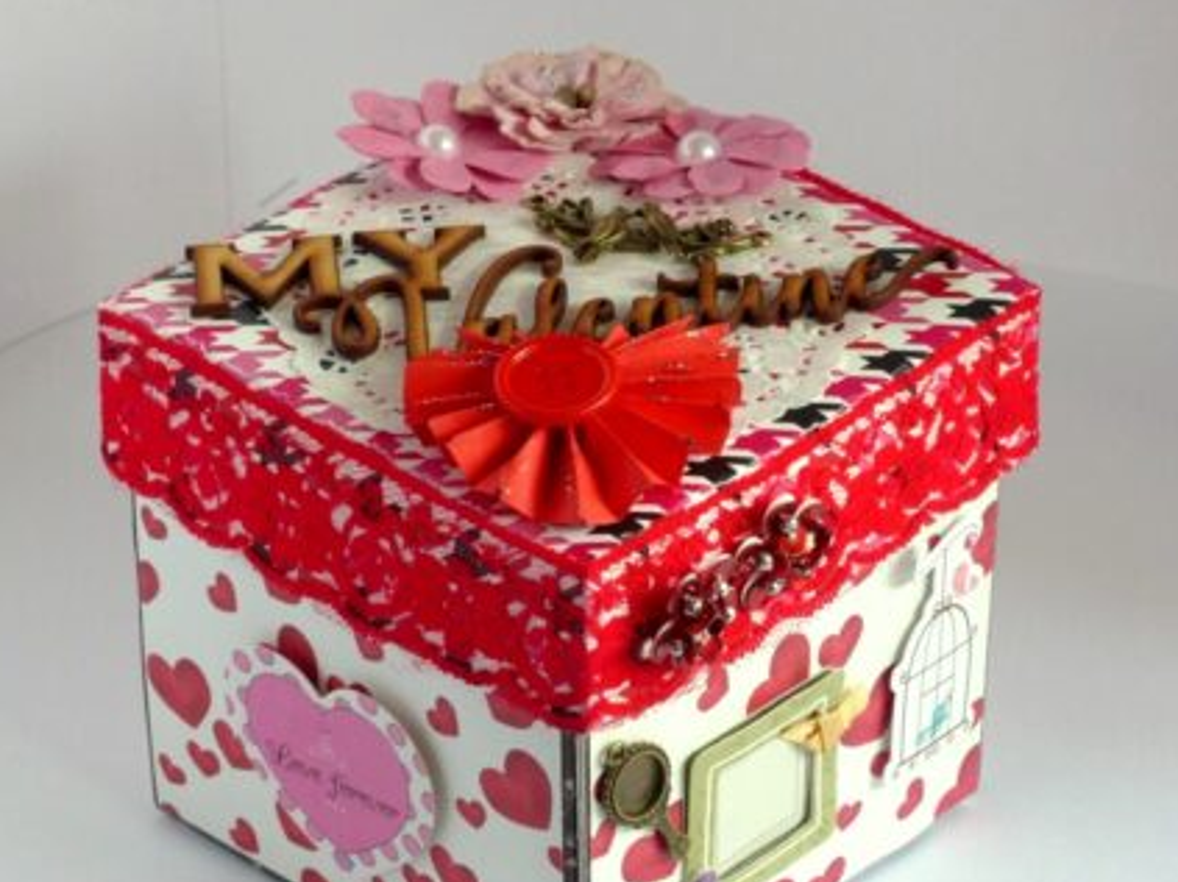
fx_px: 5409
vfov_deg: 9.3
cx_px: 543
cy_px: 593
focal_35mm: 159
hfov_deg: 12.4
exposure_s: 1/100
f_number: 4.5
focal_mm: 20.1
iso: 200
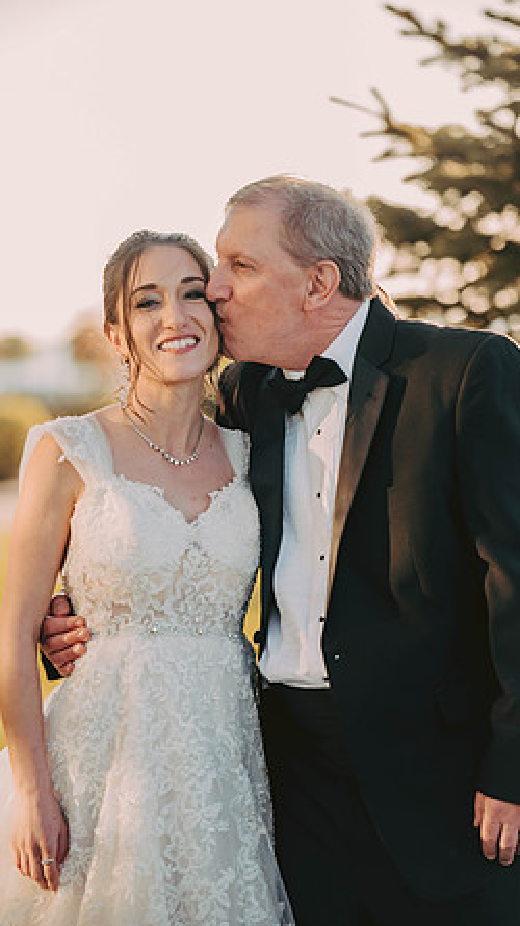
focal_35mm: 143
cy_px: 460
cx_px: 245
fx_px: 3509
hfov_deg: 8.5
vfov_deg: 15.0
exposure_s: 1/2500
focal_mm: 135
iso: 800
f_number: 2.8
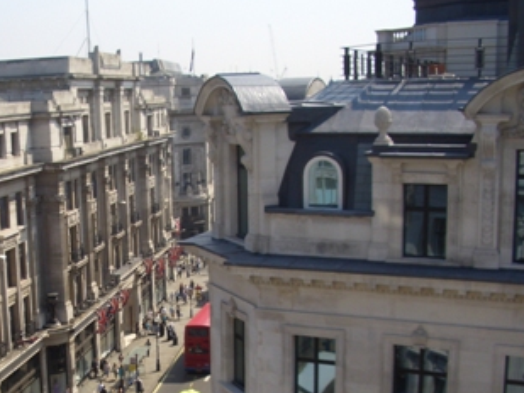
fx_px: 878
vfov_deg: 25.0
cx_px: 105
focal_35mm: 58
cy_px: 290
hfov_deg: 32.3
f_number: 4.3
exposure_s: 1/320
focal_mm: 5.8
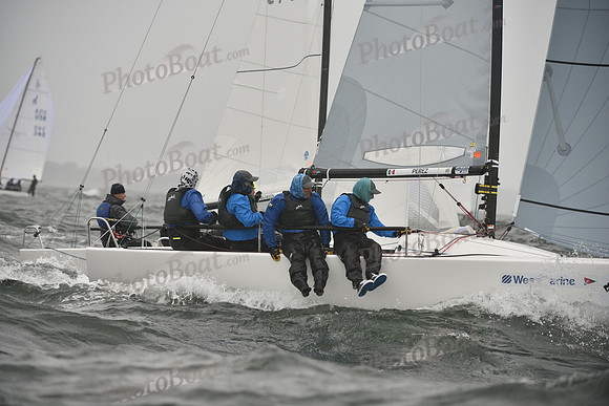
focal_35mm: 220
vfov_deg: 6.2
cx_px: 304
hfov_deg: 9.4
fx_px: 3722
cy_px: 203
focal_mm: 220
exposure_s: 1/1000
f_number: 4.5
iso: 400
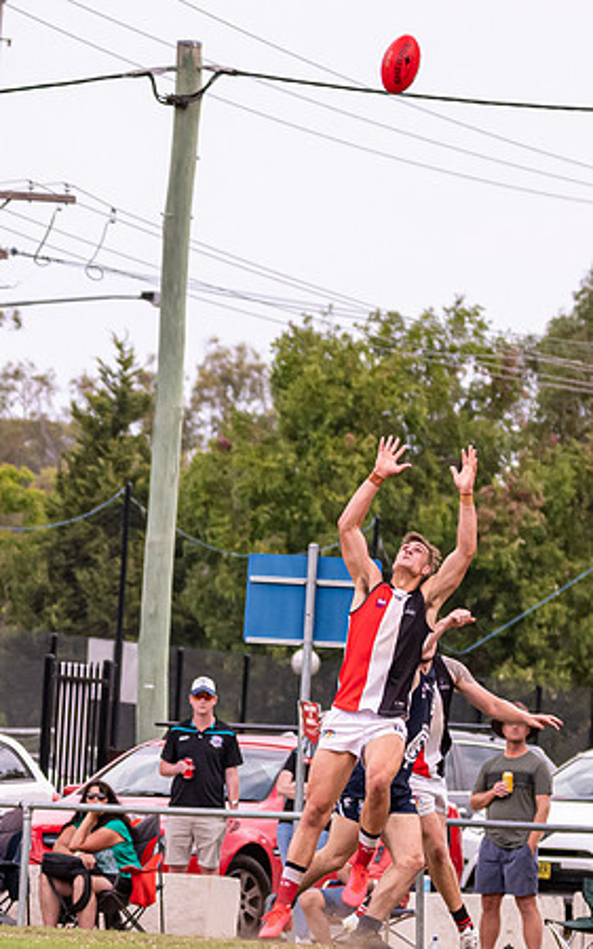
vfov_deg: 4.4
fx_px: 12363
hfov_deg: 2.7
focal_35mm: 478
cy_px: 987
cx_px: 325
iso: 1250
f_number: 6.3
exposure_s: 1/1600
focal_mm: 150
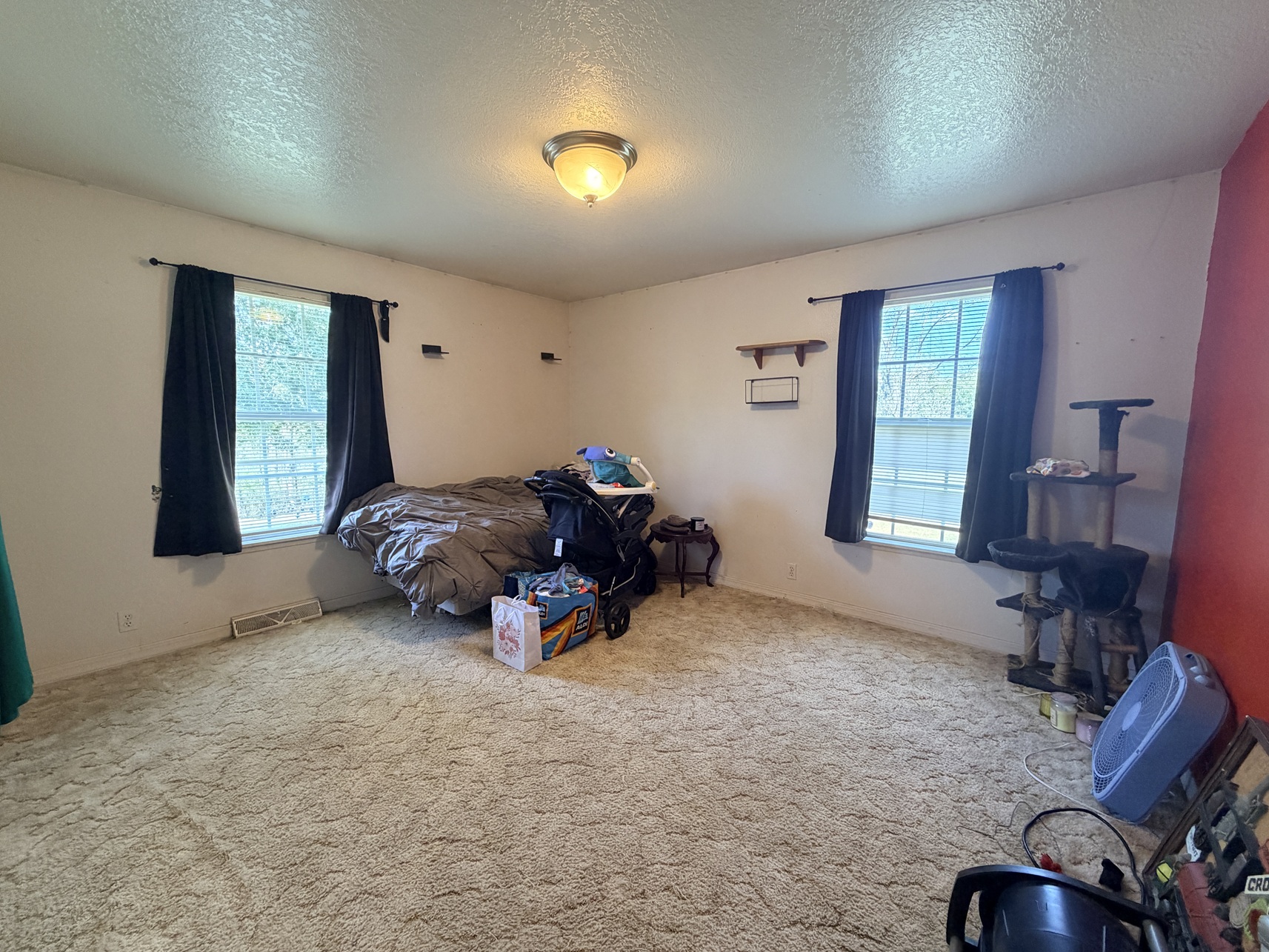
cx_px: 634
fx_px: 513
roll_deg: -0.8
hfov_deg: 102.1
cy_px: 476
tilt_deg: -6.5
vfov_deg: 85.7
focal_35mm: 14
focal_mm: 2.22
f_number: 2.2
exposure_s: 1/60
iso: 320
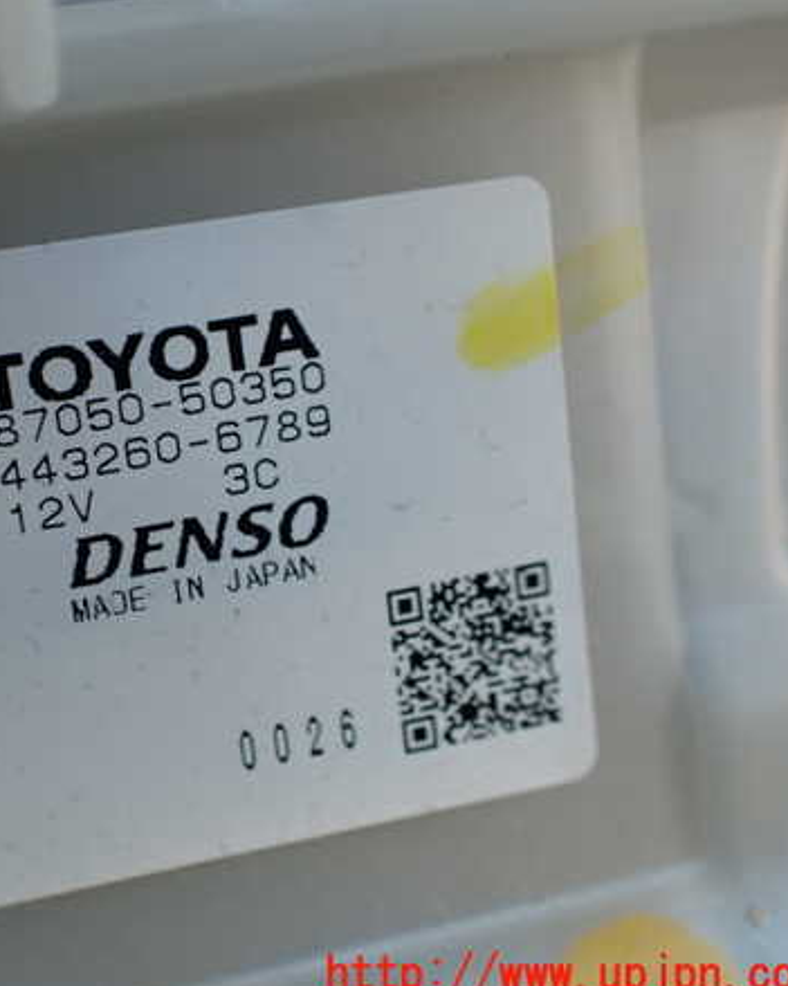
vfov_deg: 45.8
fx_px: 1166
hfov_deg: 36.1
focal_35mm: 40
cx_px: 159
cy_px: 499
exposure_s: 1/125
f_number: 2.3
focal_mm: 5.4
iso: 250
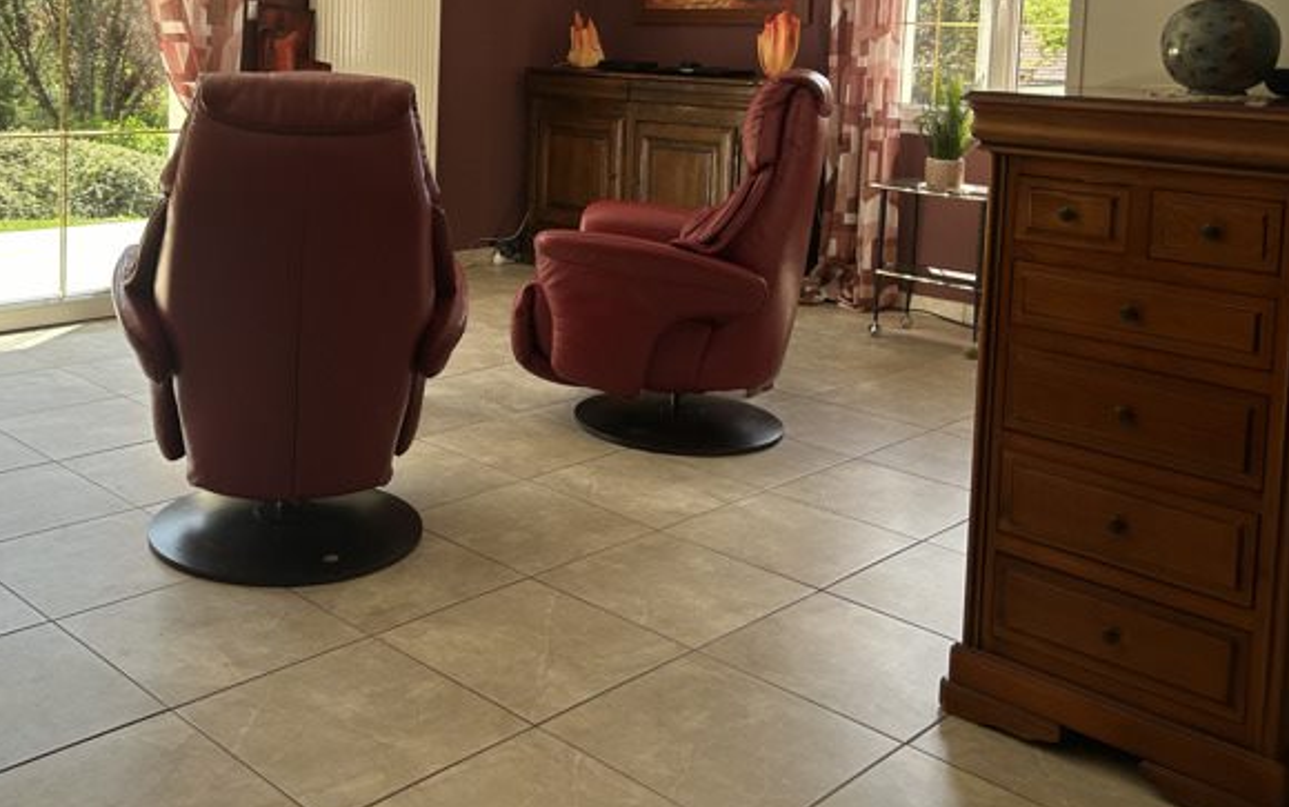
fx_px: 1335
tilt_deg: -4.7
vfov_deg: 32.6
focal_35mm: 38
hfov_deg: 51.0
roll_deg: -0.9
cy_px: 147
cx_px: 480
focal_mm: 5.7
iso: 50
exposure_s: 1/349
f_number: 1.5
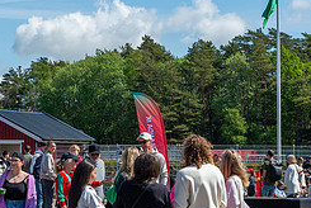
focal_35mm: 104
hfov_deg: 19.1
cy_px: 135
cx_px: -3
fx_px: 900
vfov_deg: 13.2
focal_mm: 44
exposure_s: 1/800
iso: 100
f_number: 4
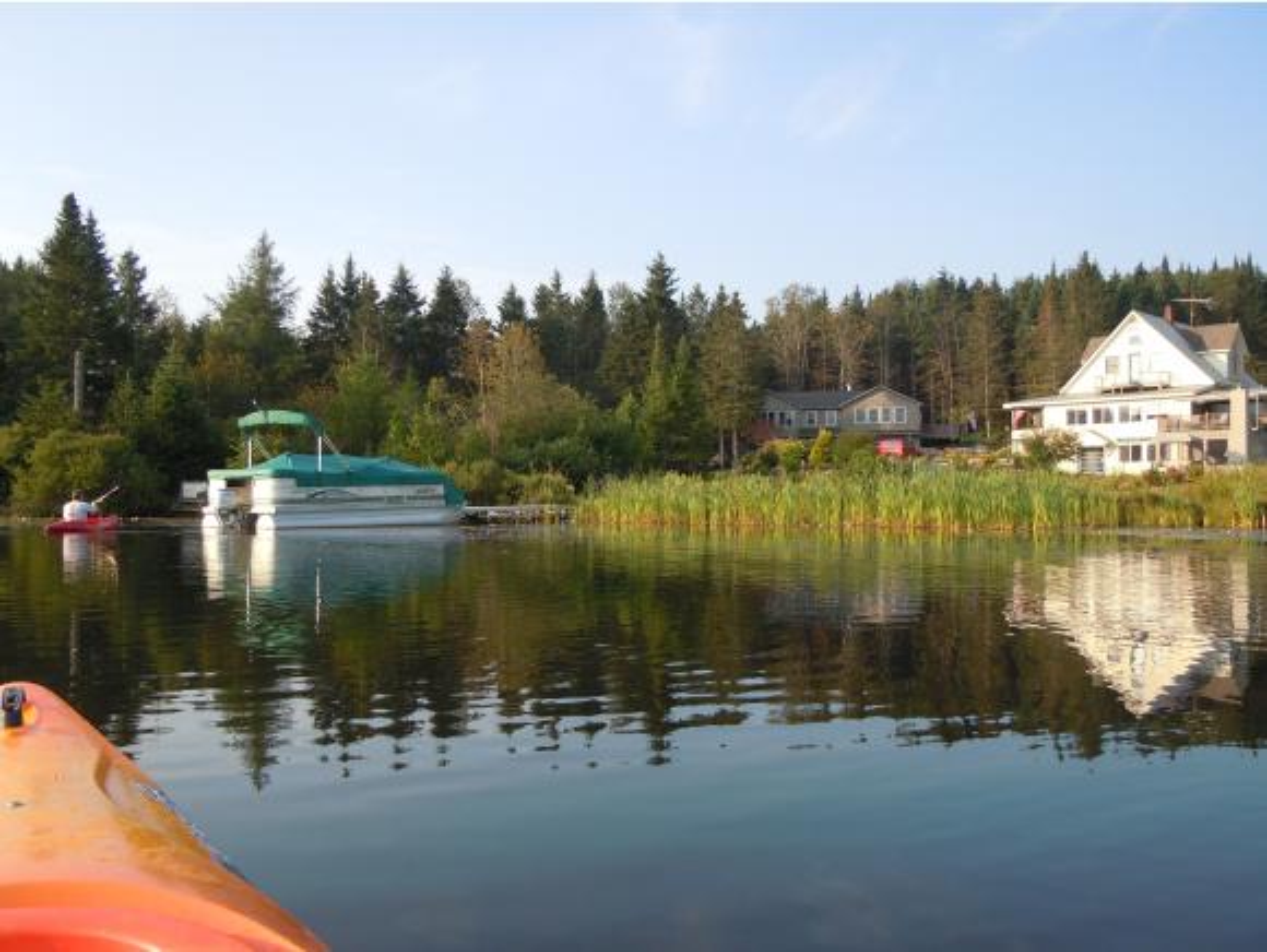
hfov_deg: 59.9
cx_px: 634
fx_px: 1099
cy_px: 476
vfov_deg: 46.9
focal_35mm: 30
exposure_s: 1/320
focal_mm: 5.4
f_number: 3.5
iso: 100
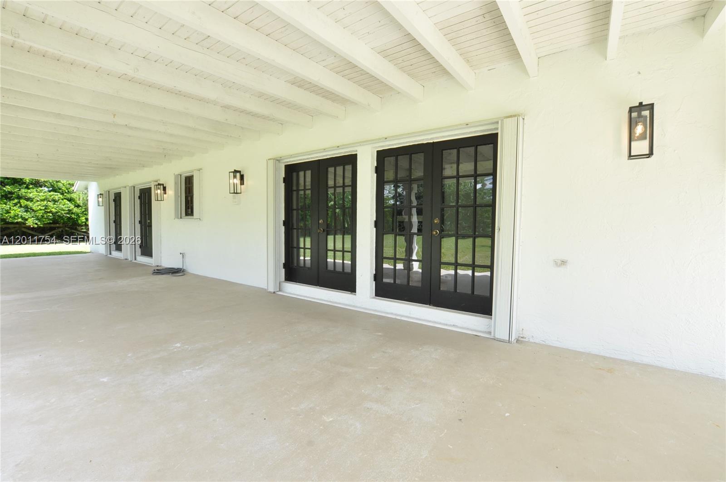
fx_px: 302
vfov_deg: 77.2
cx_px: 363
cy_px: 241
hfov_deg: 100.5
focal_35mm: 15
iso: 400
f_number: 8
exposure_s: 1/100
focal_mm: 10
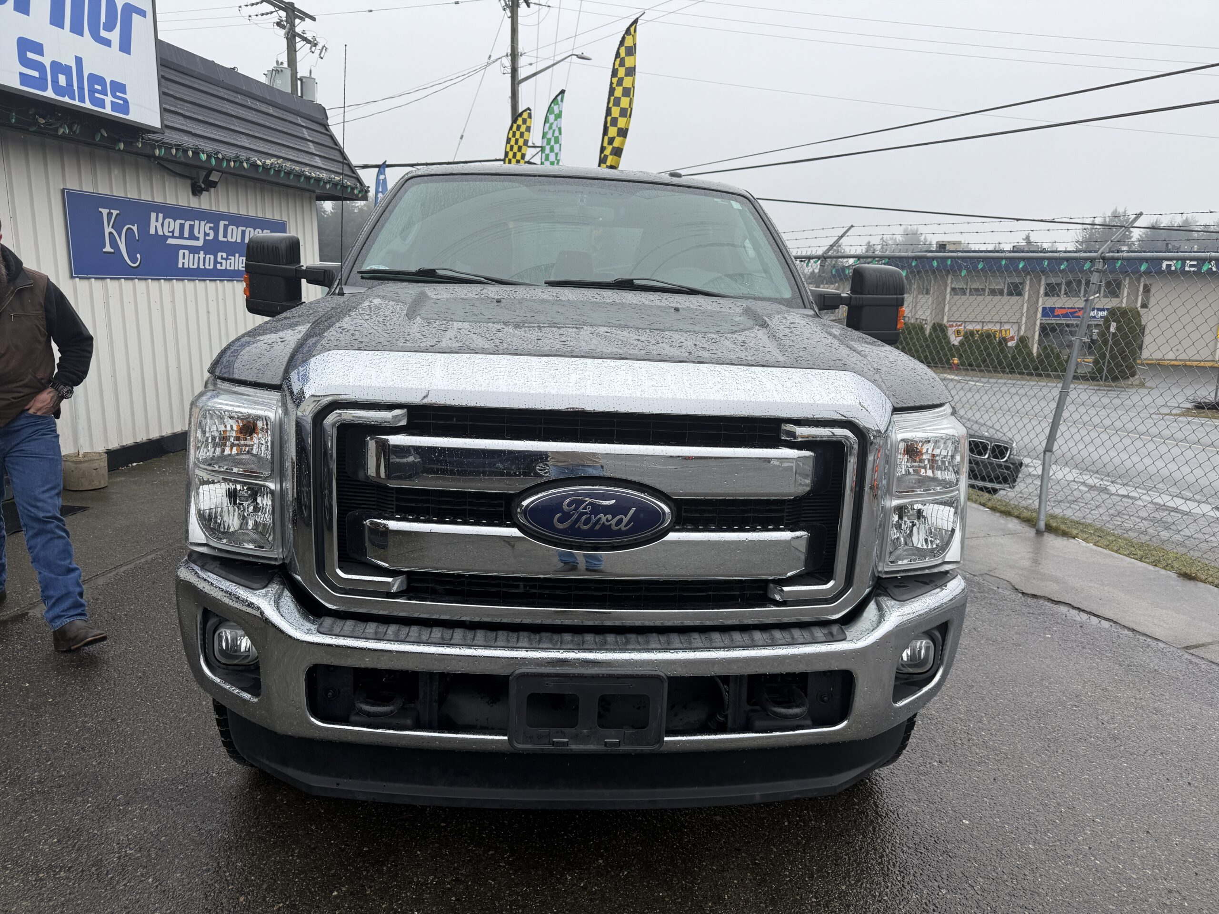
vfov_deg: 56.8
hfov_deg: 71.6
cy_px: 457
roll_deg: +0.3
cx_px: 610
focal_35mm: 24
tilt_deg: -11.0
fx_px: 845
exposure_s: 1/1032
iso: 80
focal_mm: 6.76
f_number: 1.78
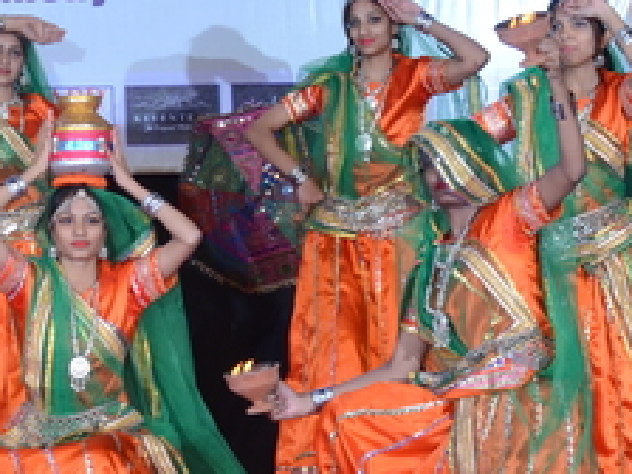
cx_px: -381
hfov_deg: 7.0
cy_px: 237
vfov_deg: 5.3
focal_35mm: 278
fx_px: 5076
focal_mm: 48
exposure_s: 1/160
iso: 320
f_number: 6.3
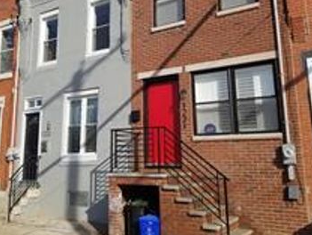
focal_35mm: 37
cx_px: 124
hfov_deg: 49.8
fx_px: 334
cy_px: 95
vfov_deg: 38.6
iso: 50
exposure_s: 1/2848
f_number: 1.7
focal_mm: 4.25
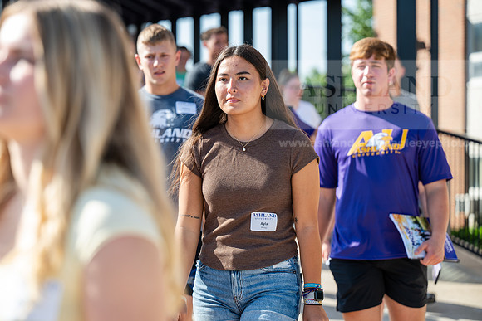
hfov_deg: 20.4
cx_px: 241
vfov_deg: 13.7
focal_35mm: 100
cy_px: 160
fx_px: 1339
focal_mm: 100
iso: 200
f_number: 3.5
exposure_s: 1/800
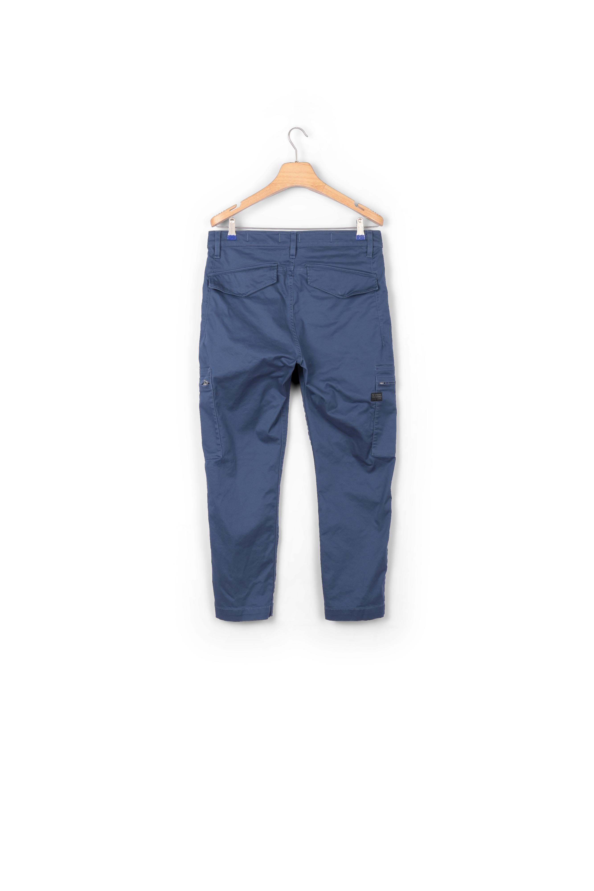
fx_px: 941
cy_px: 446
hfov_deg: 35.0
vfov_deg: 50.7
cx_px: 297
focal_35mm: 38
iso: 100
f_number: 11
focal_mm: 38
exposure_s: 1/200
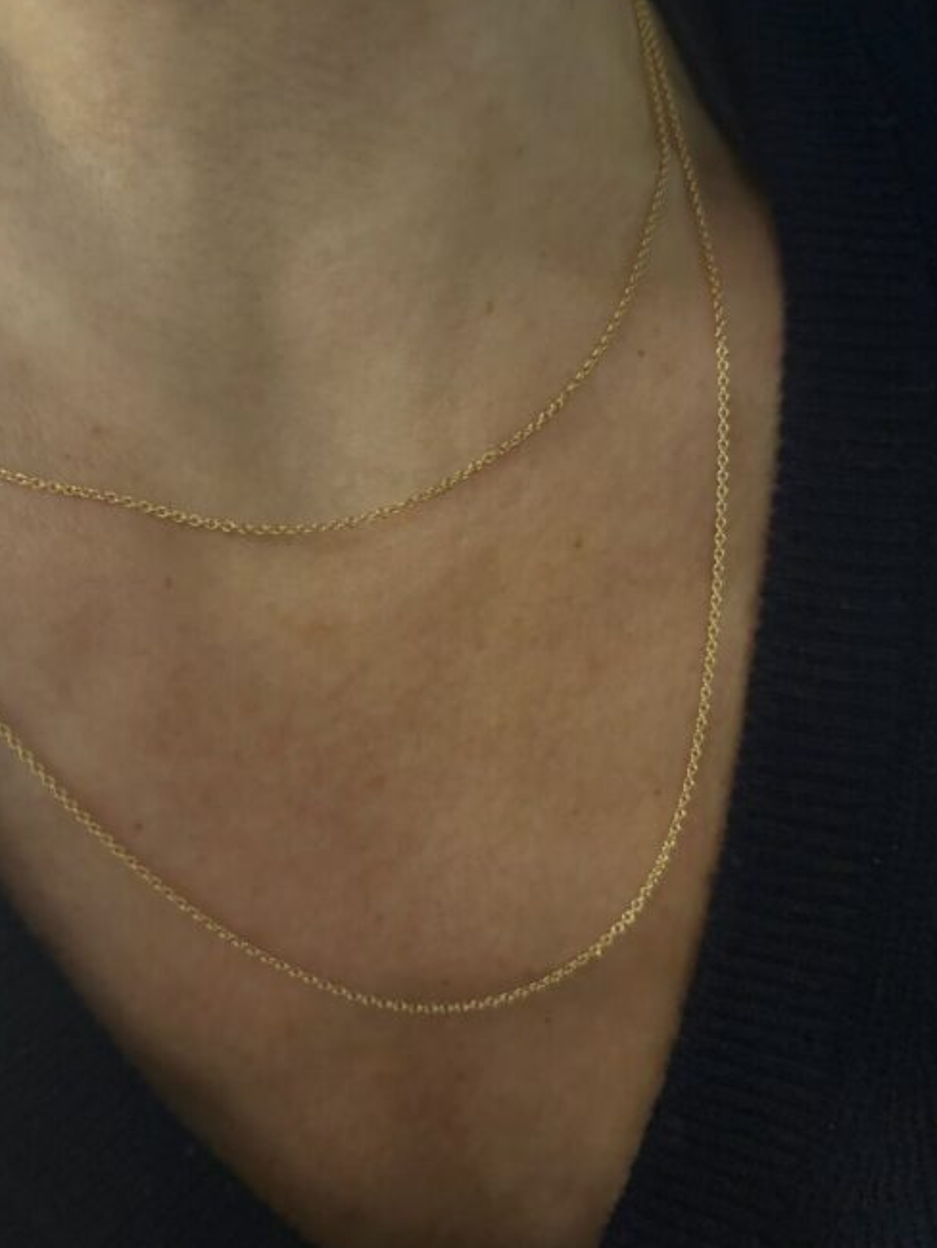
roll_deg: +10.2
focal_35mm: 32
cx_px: 384
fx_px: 1154
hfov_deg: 44.0
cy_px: 563
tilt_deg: -3.3
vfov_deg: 56.7
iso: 500
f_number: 1.6
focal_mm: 5.96
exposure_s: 1/50
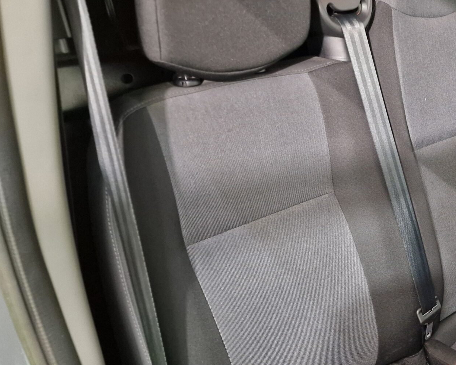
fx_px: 621
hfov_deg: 36.1
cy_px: 189
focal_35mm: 46
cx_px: 463
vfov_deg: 32.8
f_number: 1.8
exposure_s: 1/33
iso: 500
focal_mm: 6.4
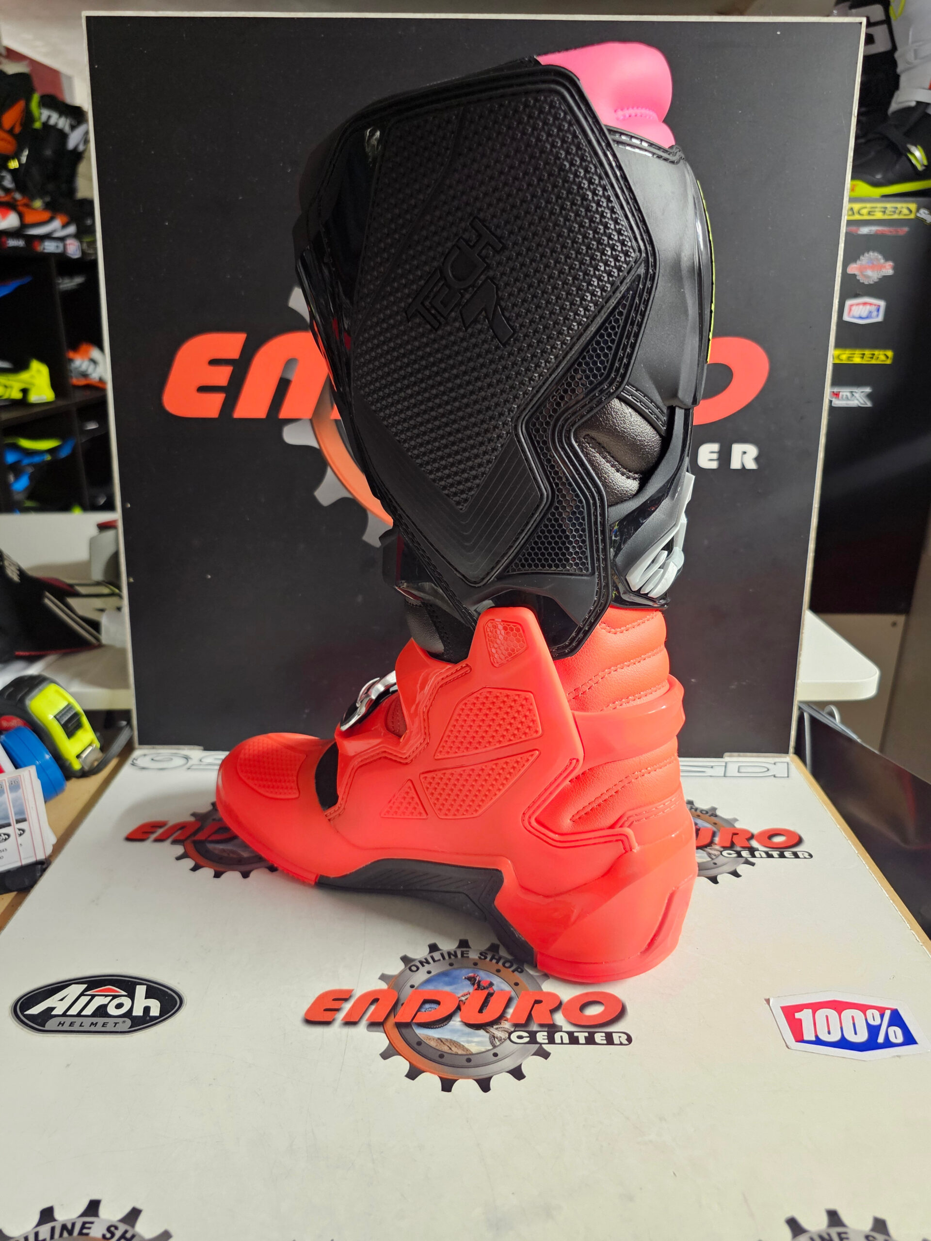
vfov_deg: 73.9
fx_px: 825
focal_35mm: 23
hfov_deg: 58.9
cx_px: 466
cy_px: 620
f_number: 1.7
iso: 500
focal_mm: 6.3
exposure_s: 1/33.3
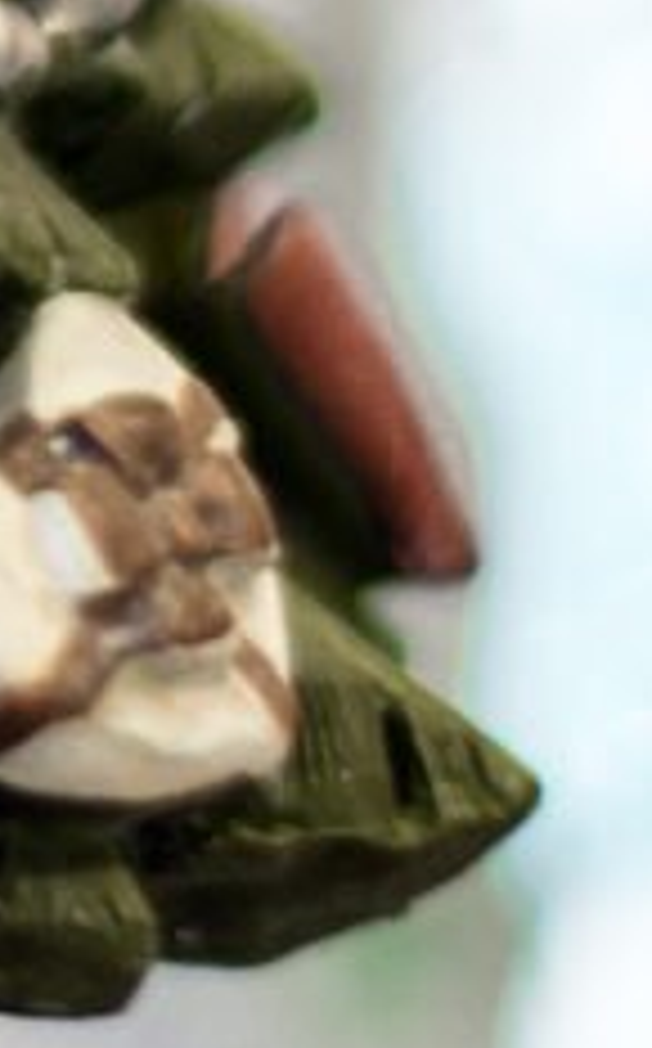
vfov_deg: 3.7
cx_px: -2343
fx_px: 15999
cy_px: -843
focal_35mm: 561
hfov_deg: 2.3
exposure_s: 1/250
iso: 100
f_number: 1.6
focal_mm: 50
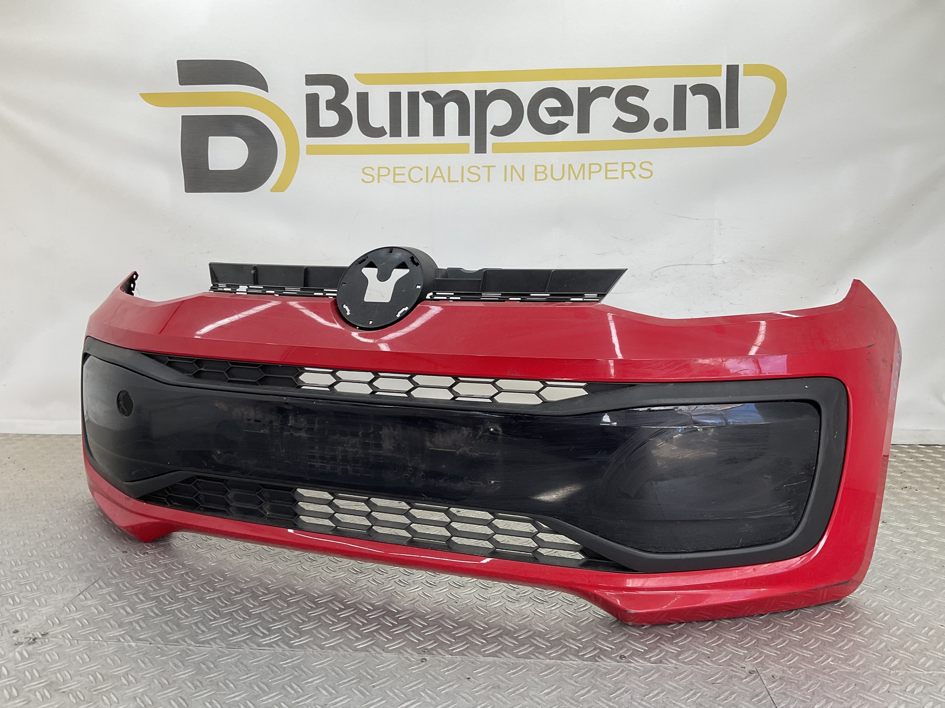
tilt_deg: -8.6
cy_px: 354
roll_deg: -1.2
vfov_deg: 48.2
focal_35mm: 29
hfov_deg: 61.7
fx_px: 792
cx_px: 472
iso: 16
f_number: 1.8
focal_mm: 3
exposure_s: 1/120
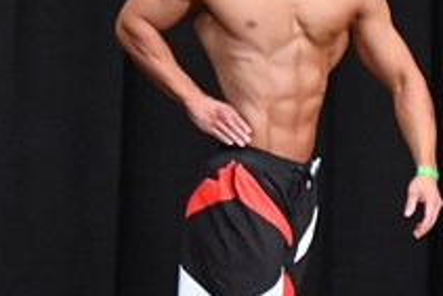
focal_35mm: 671
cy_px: 151
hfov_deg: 3.1
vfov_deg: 2.1
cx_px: 786
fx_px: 8262
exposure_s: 1/400
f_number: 5.6
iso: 8000
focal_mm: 122
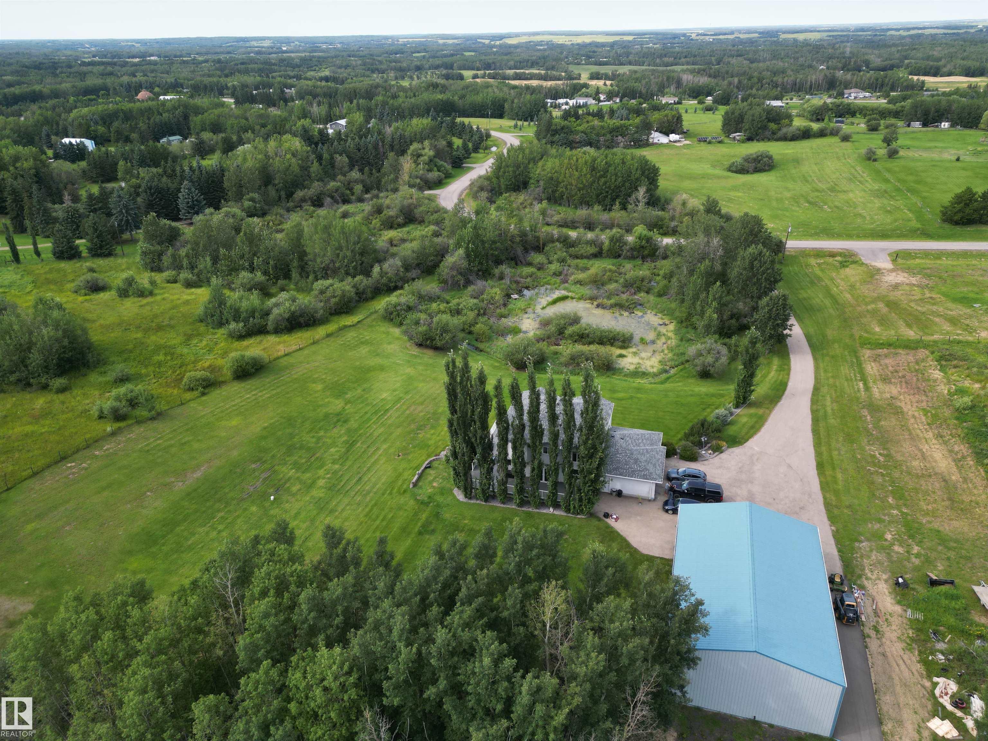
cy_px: 370
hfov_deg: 71.6
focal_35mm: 24
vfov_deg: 56.8
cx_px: 494
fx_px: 685
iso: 140
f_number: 1.7
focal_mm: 6.72
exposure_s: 1/1250
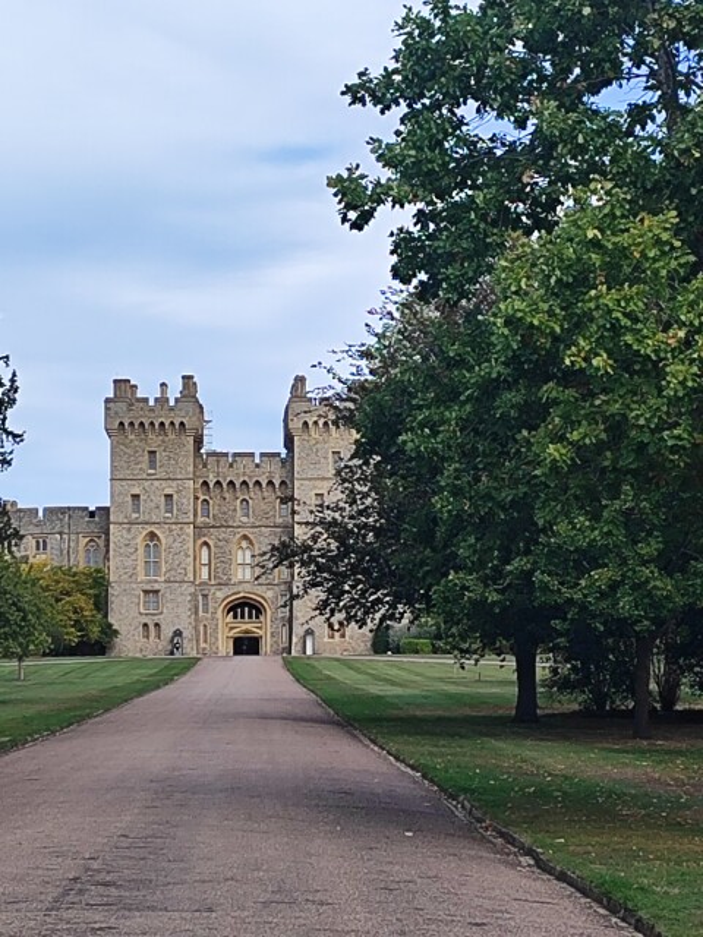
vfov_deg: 71.6
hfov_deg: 56.8
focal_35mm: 24
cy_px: 468
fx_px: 650
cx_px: 352
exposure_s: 1/621
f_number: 1.89
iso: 50
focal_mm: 5.89
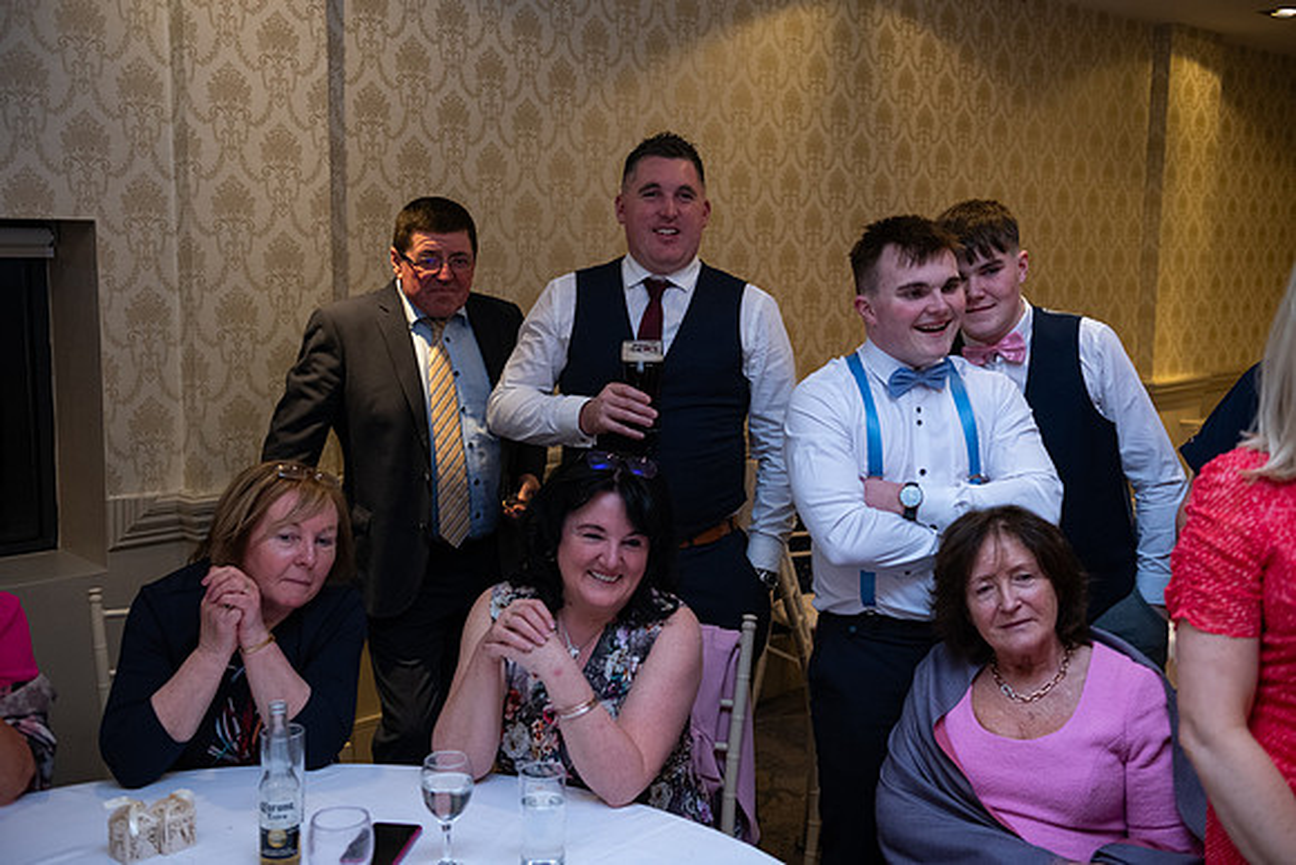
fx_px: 1368
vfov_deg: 35.1
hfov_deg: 50.7
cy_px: 432
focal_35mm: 38
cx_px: 648
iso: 1000
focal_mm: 38
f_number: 3.5
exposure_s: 1/160
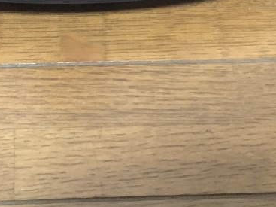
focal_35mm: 81
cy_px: -42
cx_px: 63
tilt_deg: -51.9
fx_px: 646
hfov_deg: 23.8
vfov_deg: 17.4
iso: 400
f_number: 2.2
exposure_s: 1/15
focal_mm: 4.15
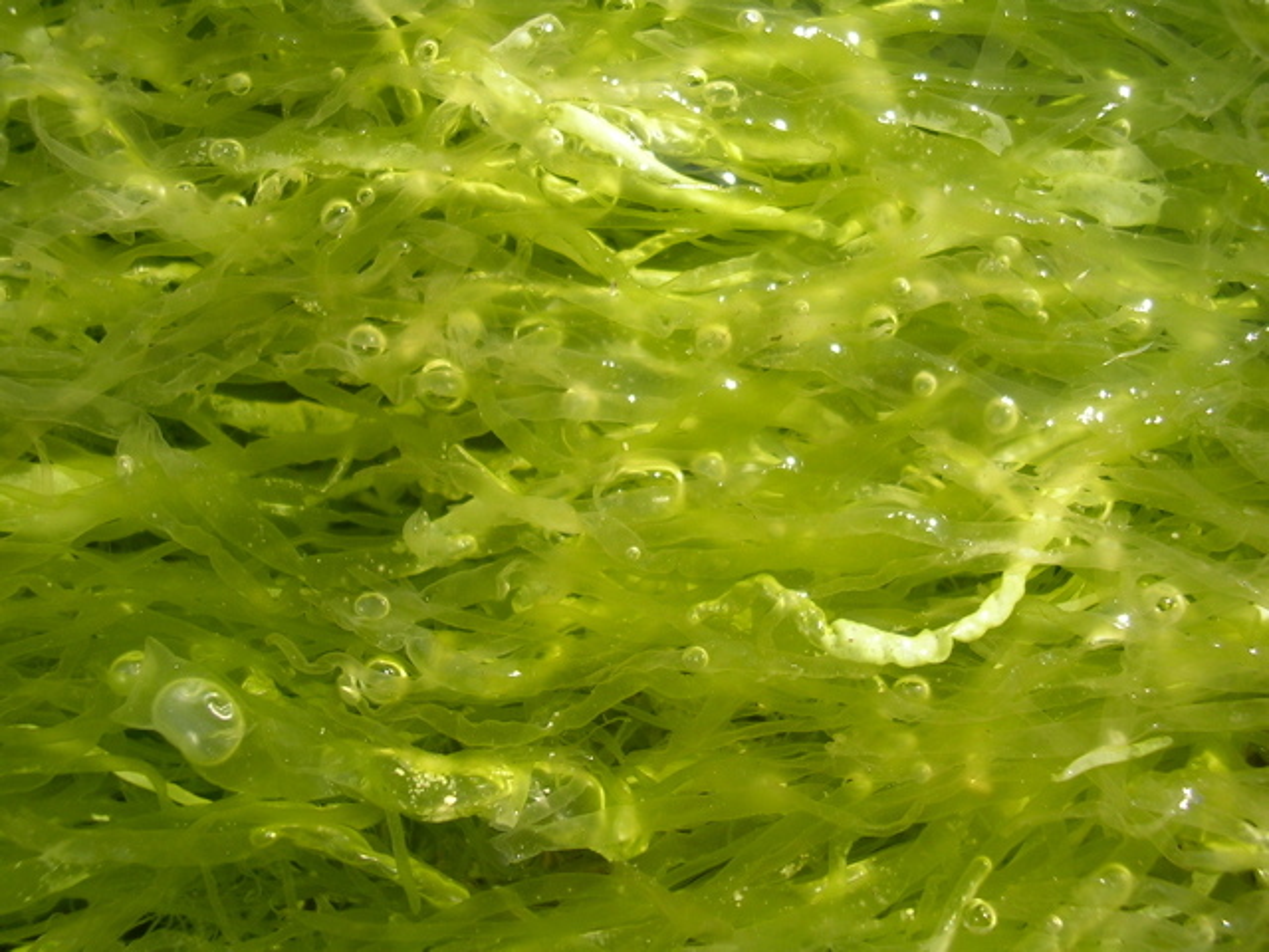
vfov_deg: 35.1
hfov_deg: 45.8
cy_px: 476
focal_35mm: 41
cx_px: 634
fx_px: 1503
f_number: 2.9
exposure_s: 1/460
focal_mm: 6.2
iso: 50
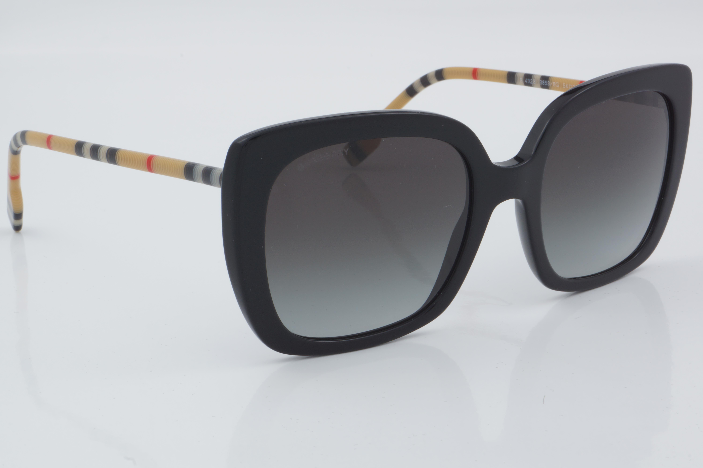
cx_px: 352
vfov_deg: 16.6
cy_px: 234
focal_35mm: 82
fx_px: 1611
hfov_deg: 24.6
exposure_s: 1/4
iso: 100
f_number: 32
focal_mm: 55
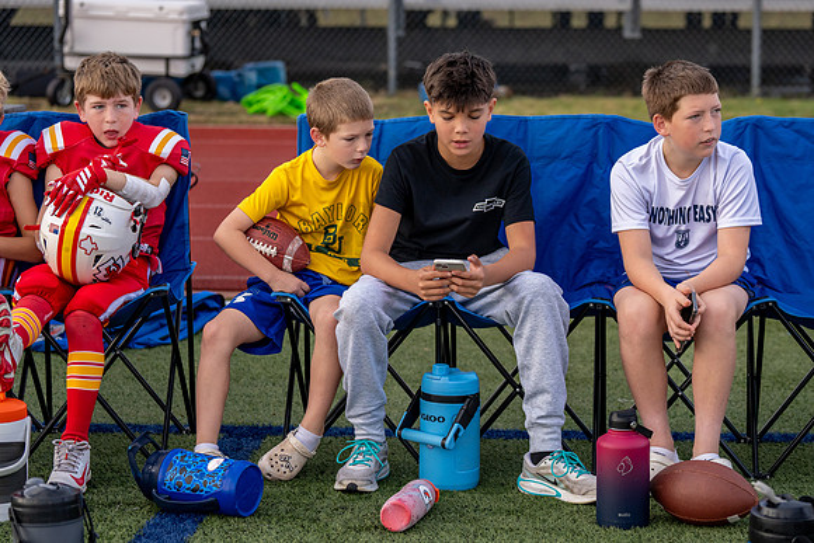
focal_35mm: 96
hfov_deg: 21.3
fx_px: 2163
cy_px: 257
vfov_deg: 14.3
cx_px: 478
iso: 400
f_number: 2.8
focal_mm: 70
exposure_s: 1/2500
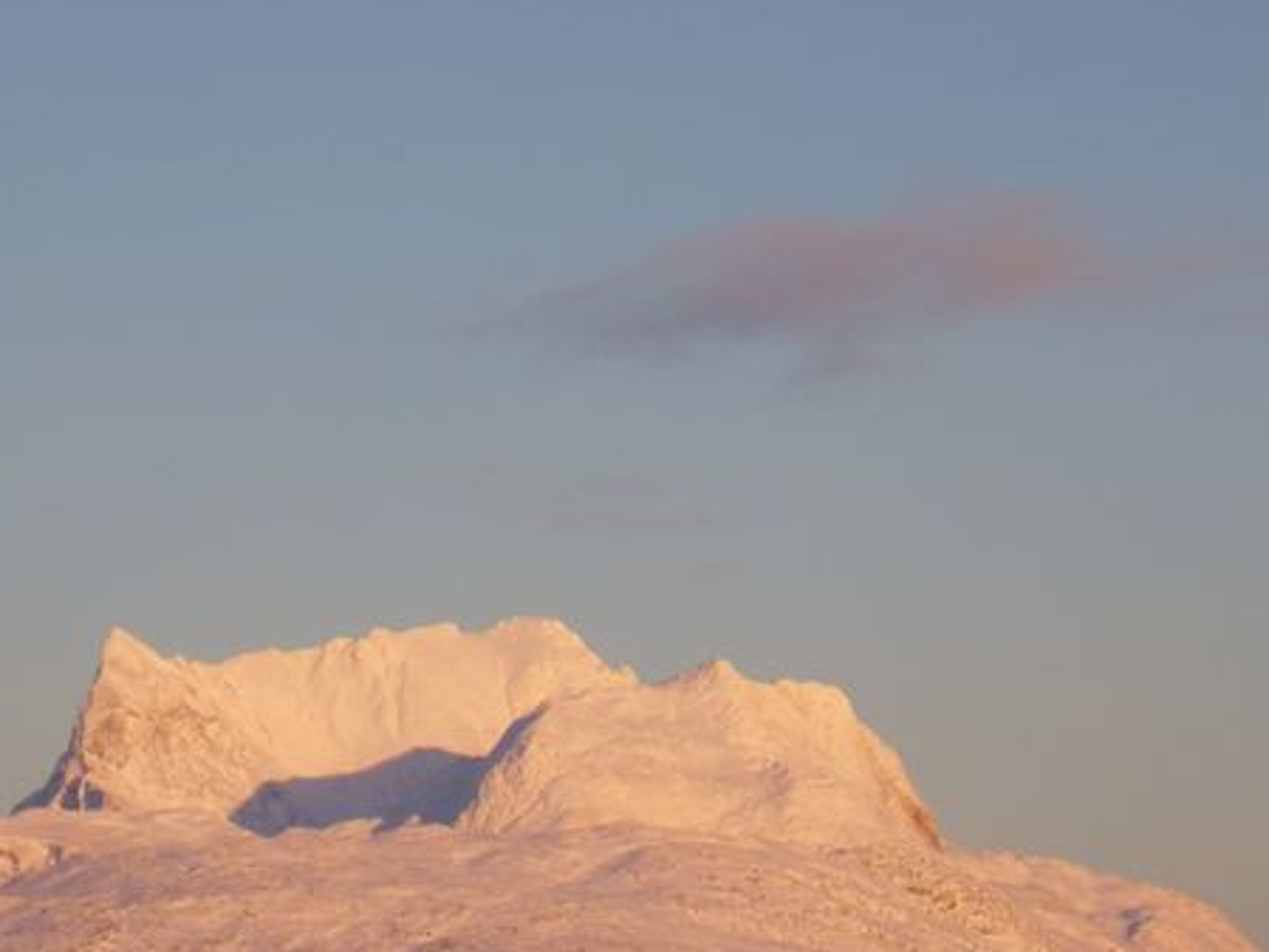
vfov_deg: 7.2
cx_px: 517
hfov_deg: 9.6
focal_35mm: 205
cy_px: 650
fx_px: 7517
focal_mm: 20.6
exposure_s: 1/250
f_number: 6.3
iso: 125
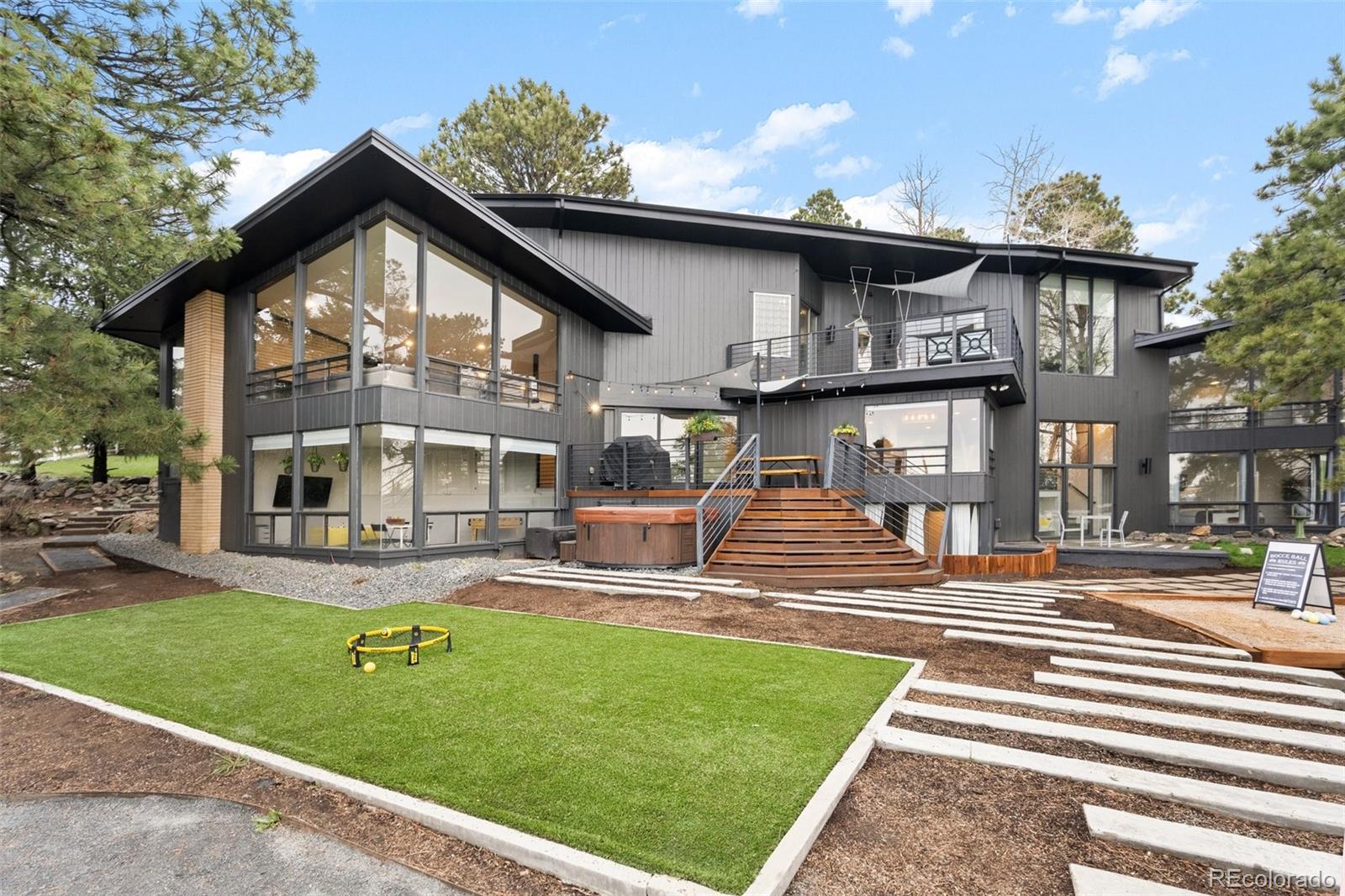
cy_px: 448
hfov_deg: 96.7
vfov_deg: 73.7
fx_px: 598
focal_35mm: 16
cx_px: 672
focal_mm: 16
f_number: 9
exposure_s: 1/20
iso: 1000
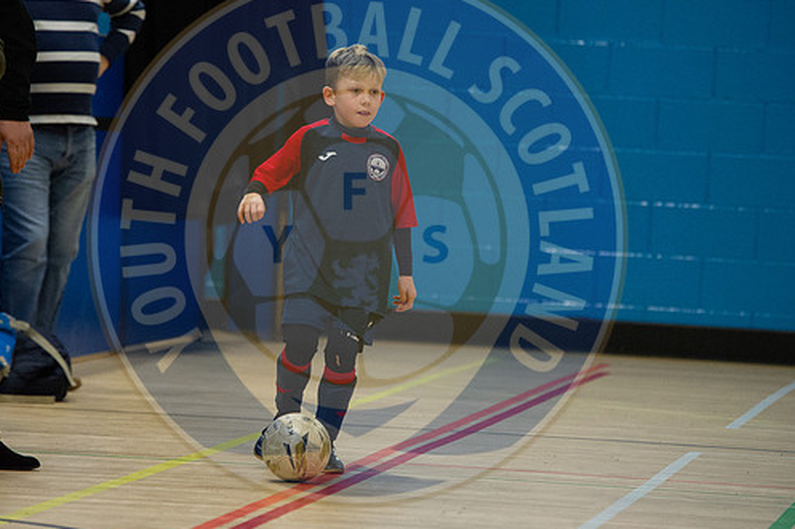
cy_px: 233
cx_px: 354
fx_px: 7218
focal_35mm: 327
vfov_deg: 4.2
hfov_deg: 6.3
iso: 8000
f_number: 5.6
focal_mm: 280
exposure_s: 1/320
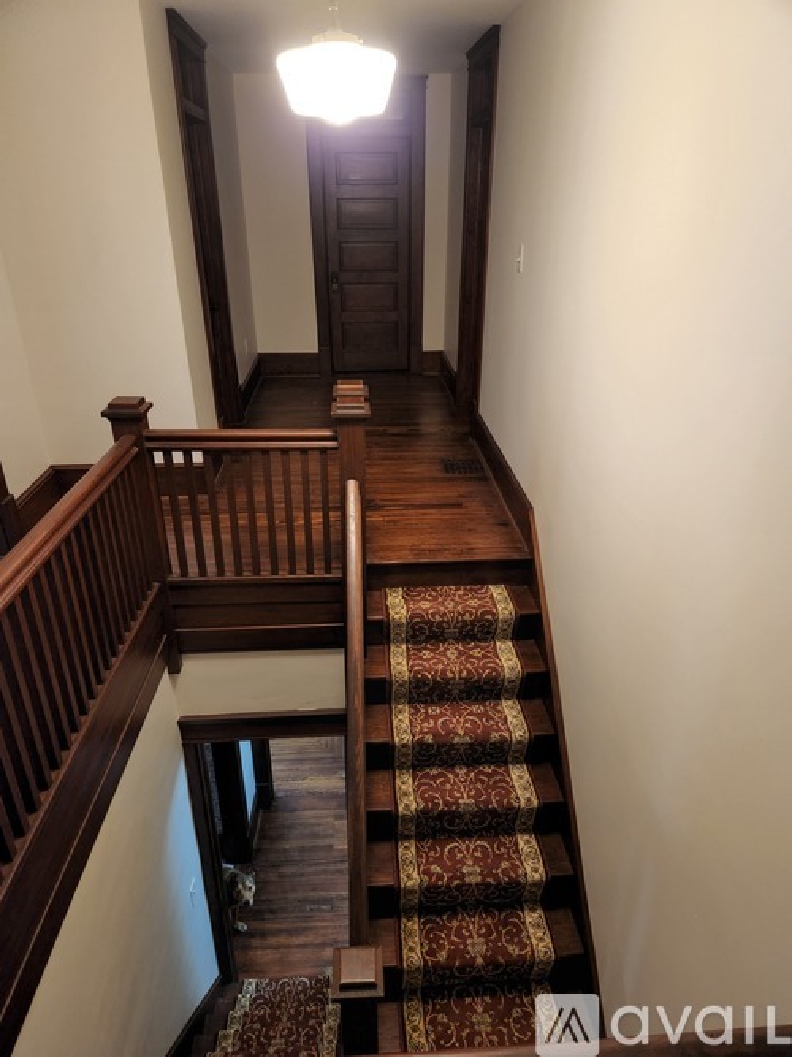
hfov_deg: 58.9
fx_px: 702
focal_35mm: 23
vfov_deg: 73.9
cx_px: 396
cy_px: 528
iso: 640
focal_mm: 5.4
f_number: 1.8
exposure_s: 1/60
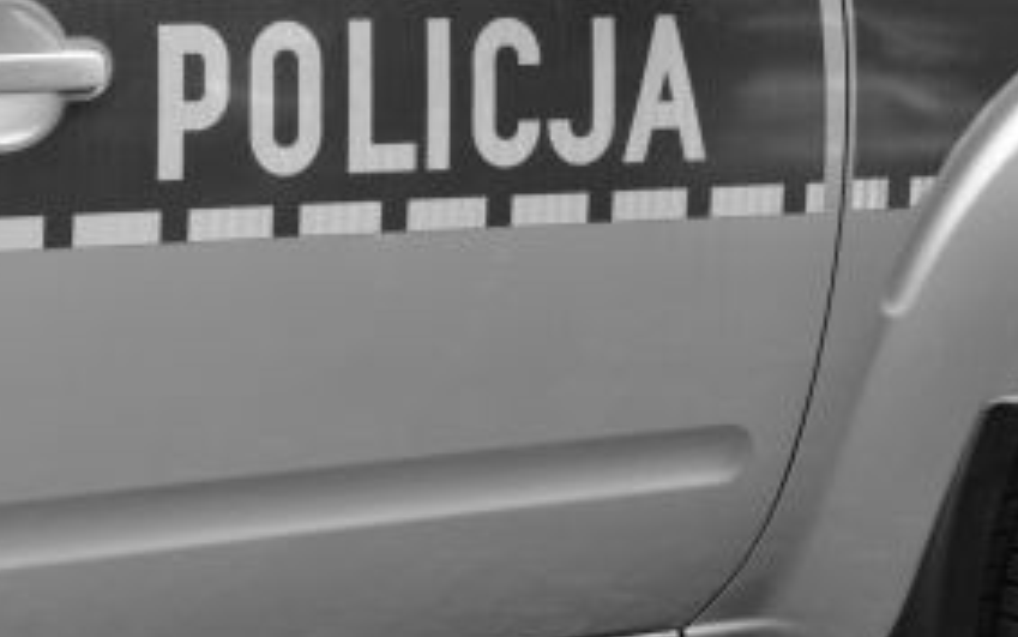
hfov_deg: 15.5
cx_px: -115
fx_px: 3635
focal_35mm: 131
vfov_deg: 9.9
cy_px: 9
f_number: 7.1
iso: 800
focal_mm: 38
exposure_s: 1/50
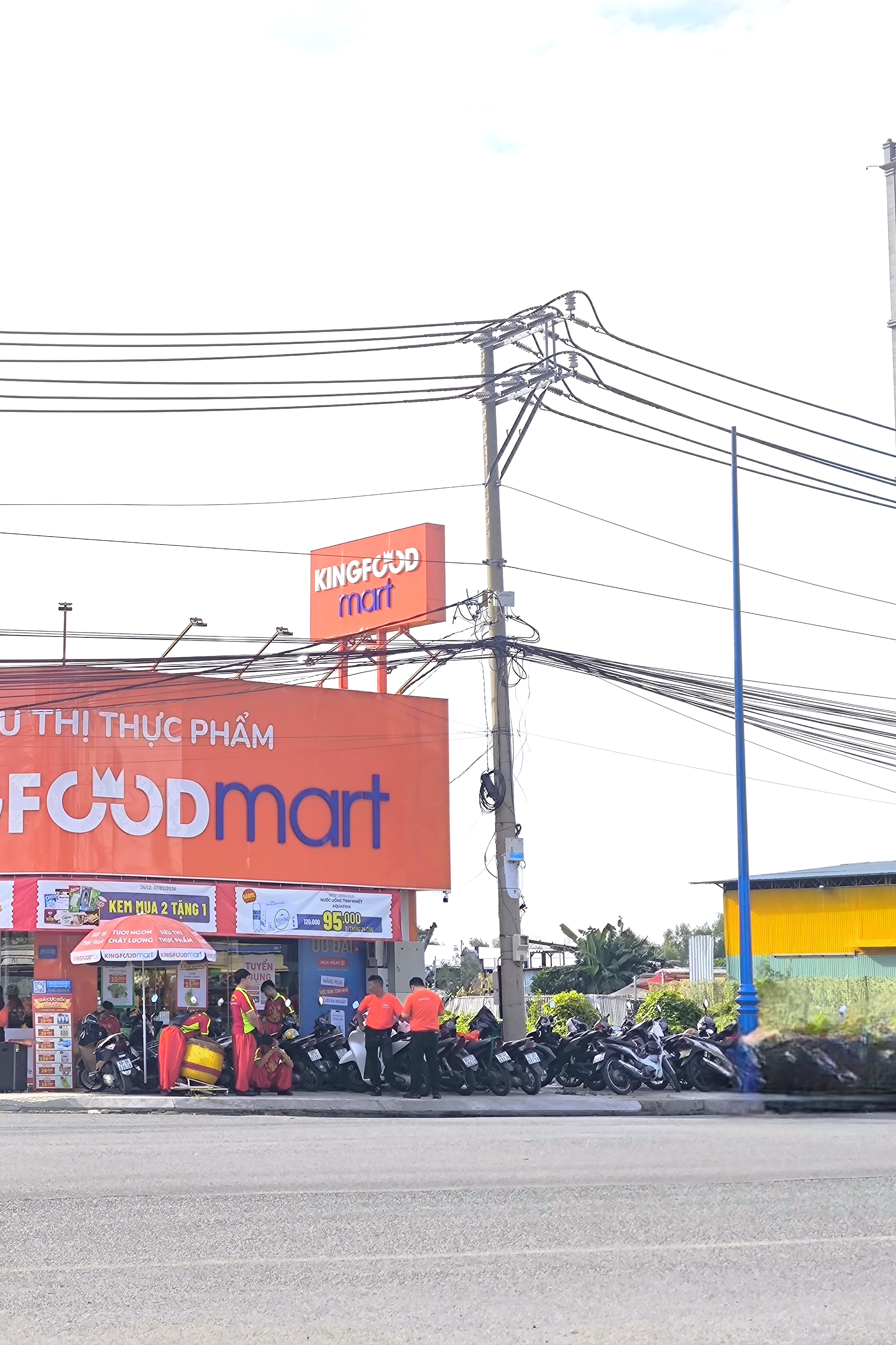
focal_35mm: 70
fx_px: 2613
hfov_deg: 19.1
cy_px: 671
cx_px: 62
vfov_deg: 28.8
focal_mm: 7.1
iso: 50
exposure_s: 1/629
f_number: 1.9
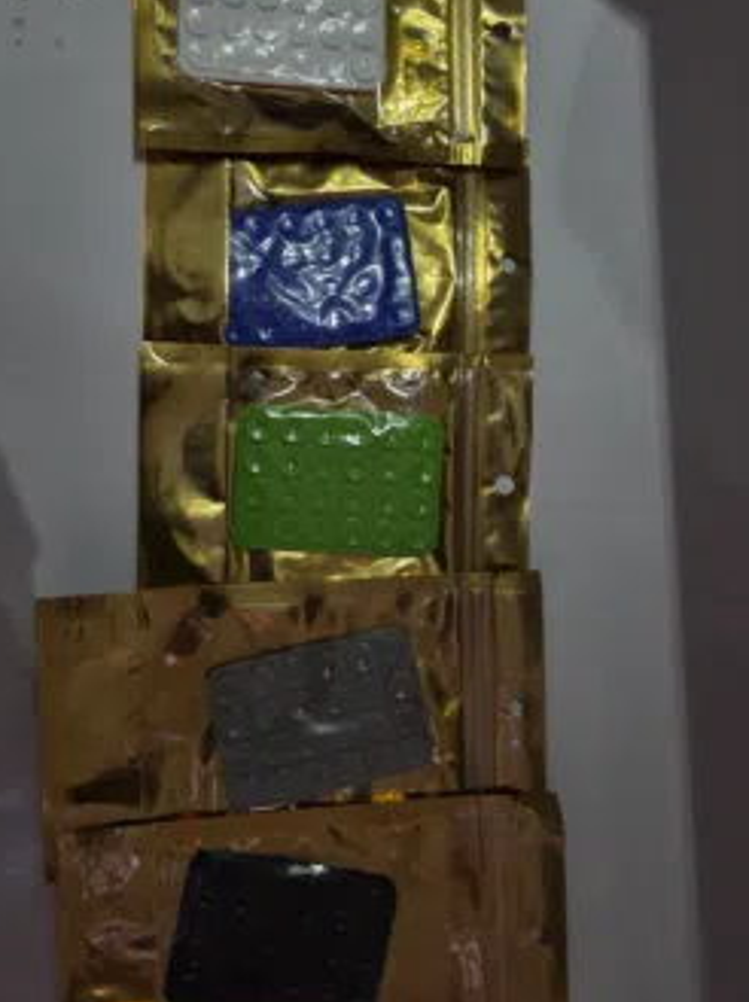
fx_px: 809
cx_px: 341
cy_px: 472
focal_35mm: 28
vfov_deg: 63.5
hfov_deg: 49.6
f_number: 1.7
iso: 200
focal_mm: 6.3
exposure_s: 1/59
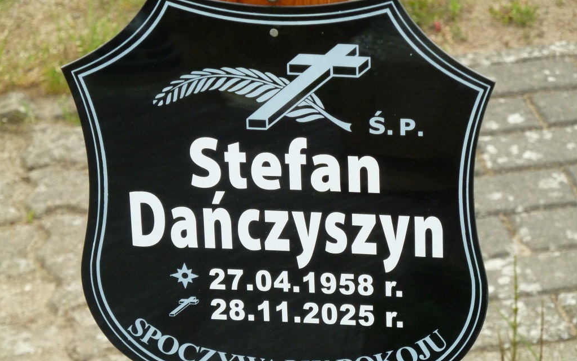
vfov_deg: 7.8
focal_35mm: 168
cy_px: 208
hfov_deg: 12.5
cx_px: 288
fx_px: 2642
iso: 320
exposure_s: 1/400
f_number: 4.5
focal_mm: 25.9
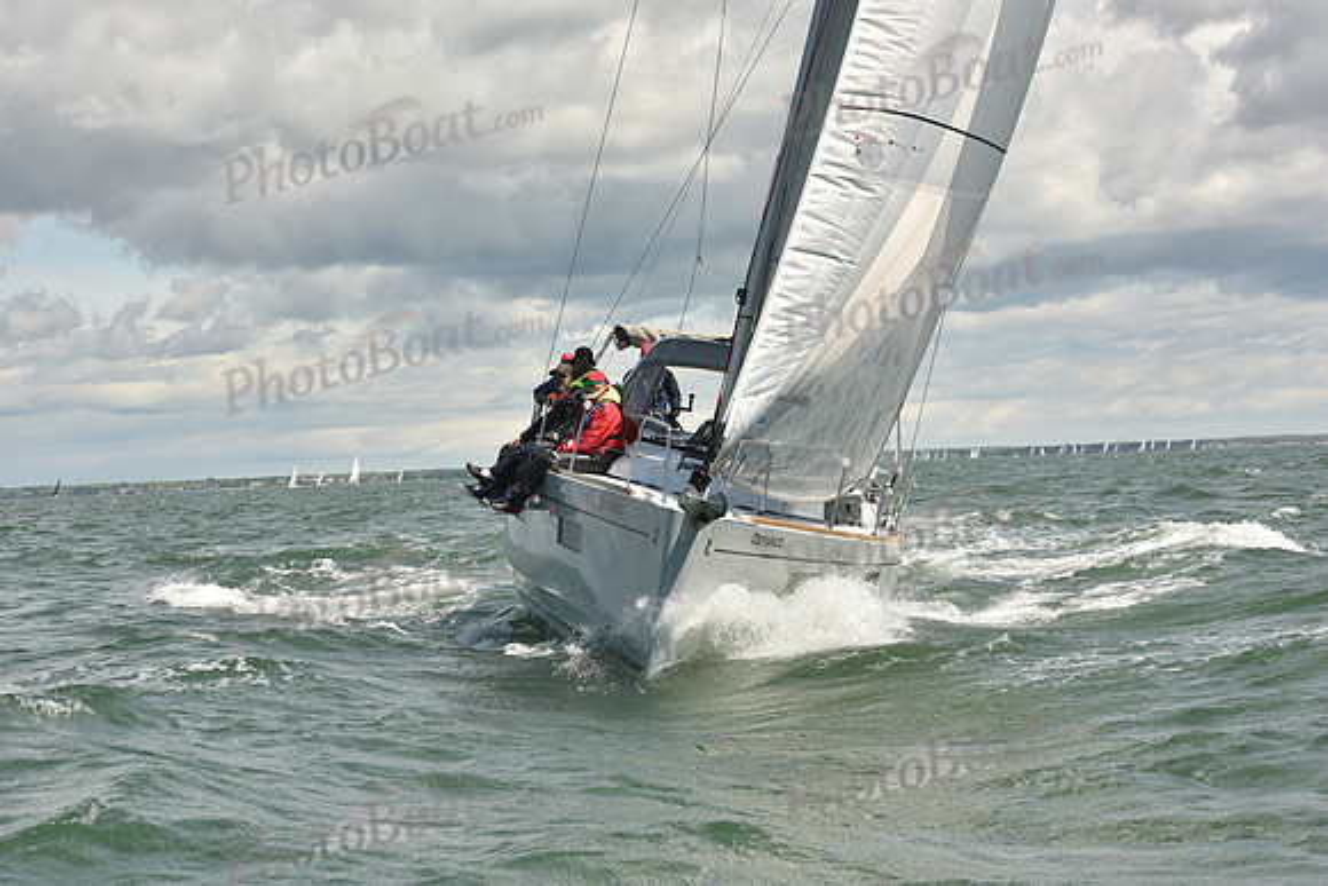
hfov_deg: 24.8
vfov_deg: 16.7
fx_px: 3025
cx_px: 664
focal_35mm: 82
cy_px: 443
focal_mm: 82
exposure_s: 1/800
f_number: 11
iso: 320
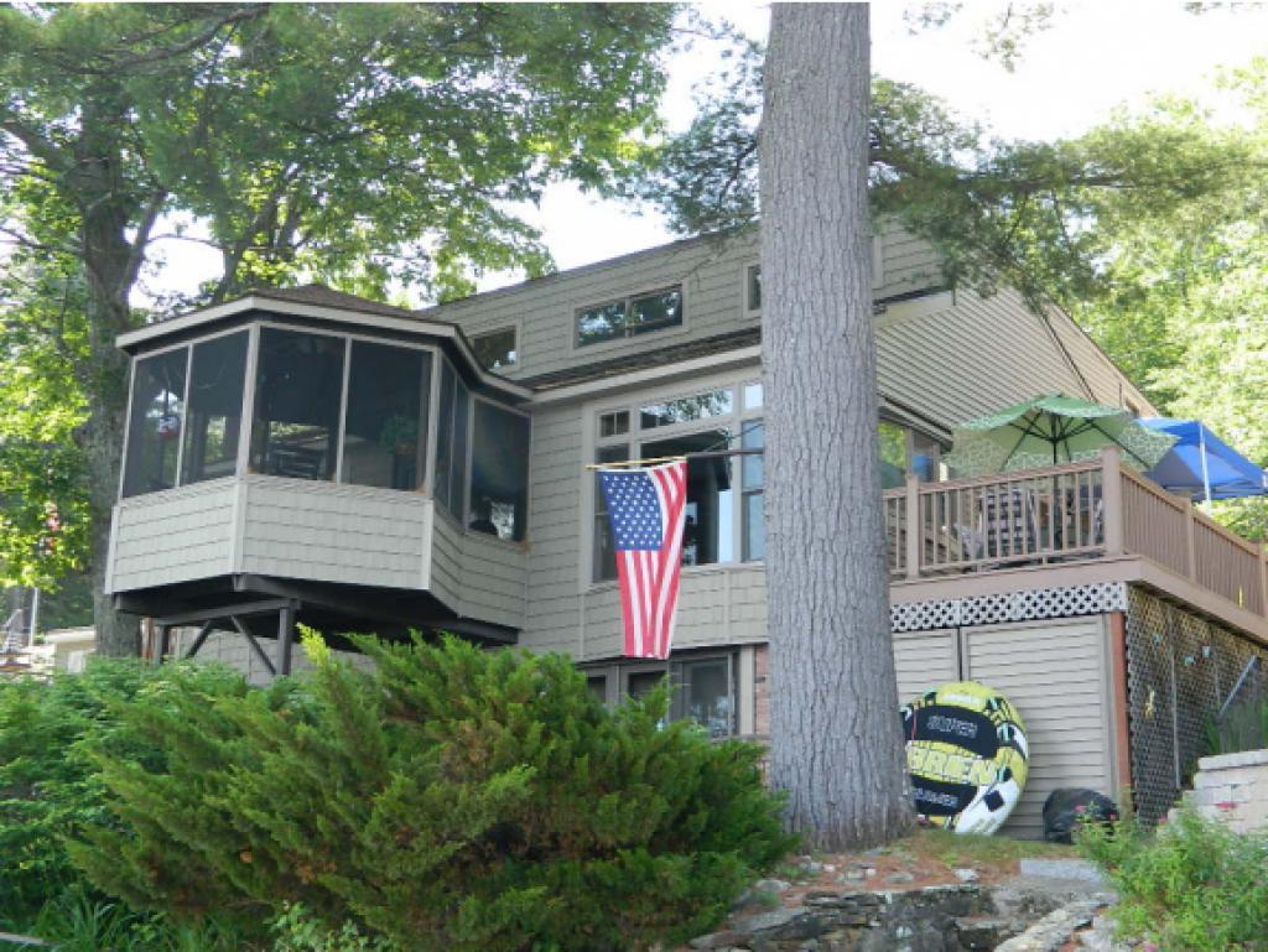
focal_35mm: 47
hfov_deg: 40.4
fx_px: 1722
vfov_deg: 30.9
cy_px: 476
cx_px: 634
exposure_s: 1/125
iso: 110
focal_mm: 8.4
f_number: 3.6
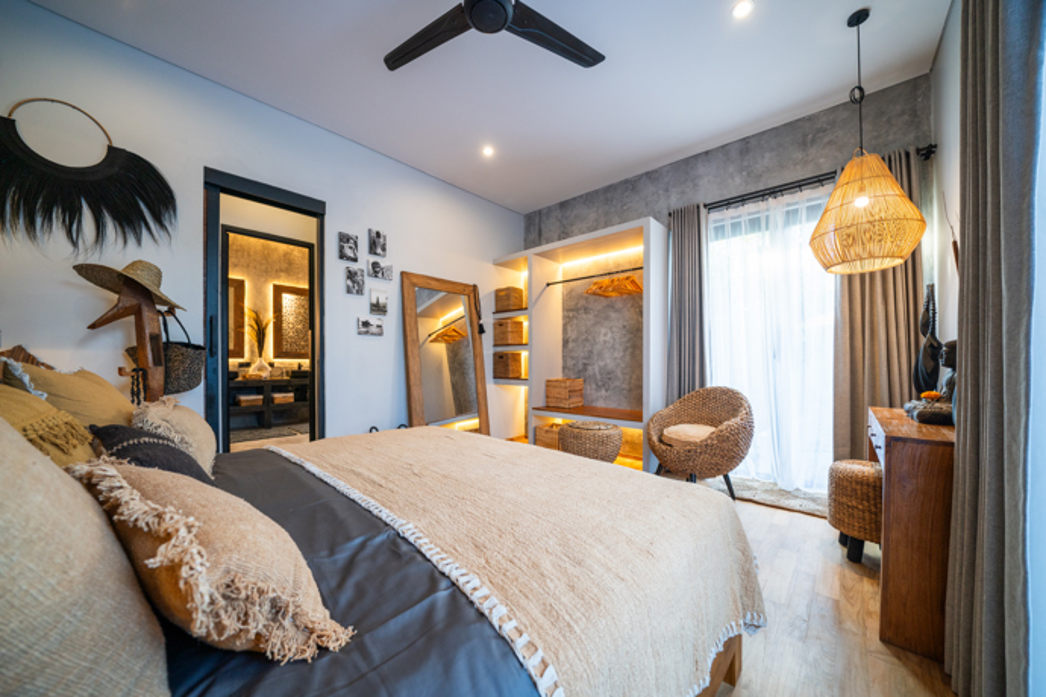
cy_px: 348
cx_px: 523
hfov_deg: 112.6
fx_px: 349
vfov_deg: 90.0
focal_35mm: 12
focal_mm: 12
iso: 400
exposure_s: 1/30
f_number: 4
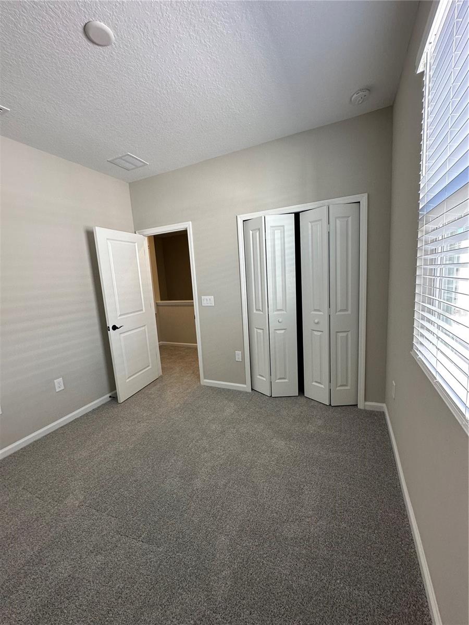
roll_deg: +4.0
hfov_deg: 85.7
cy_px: 312
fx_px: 253
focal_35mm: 14
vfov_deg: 102.1
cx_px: 234
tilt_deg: -8.4
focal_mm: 2.22
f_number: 2.2
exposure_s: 1/120
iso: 160
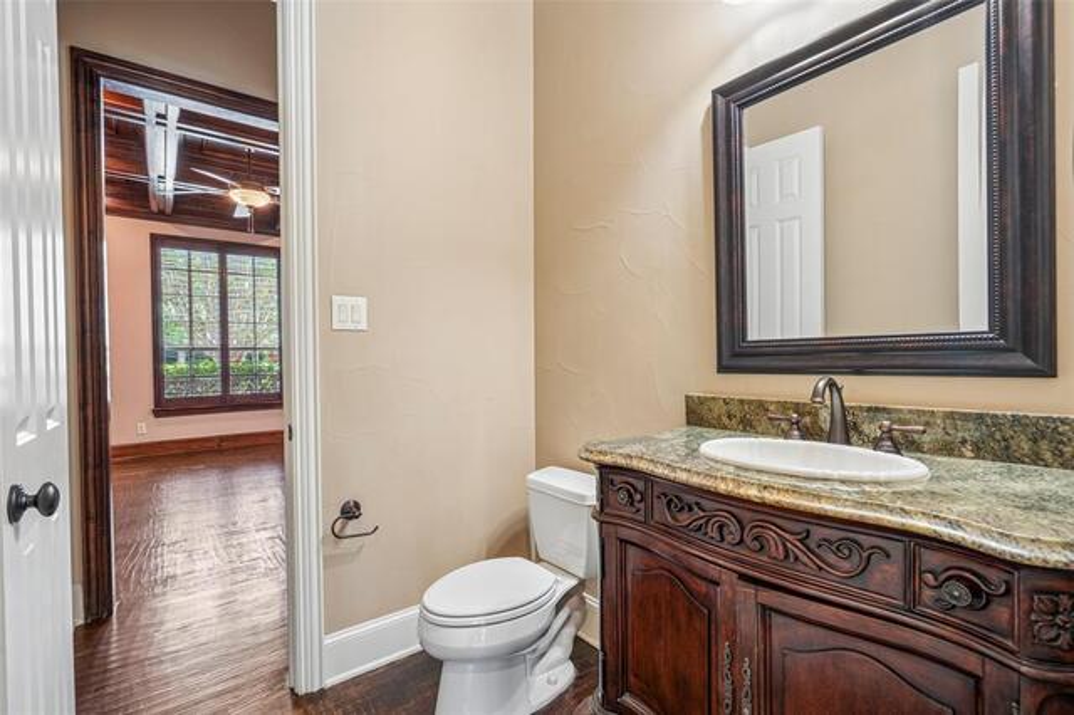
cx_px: 537
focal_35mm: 16
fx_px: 477
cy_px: 358
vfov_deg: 73.7
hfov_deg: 96.8
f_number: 8
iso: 400
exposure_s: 1/4
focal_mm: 16
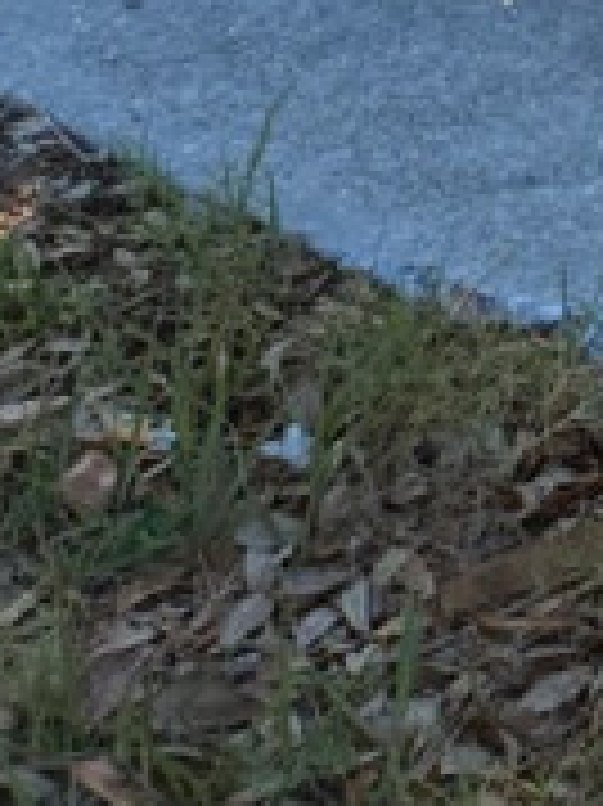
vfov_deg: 11.1
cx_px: 1566
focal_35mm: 143
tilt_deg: -7.1
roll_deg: +1.7
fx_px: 3325
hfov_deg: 9.1
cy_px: -1241
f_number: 1.78
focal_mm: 6.76
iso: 100
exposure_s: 1/2370
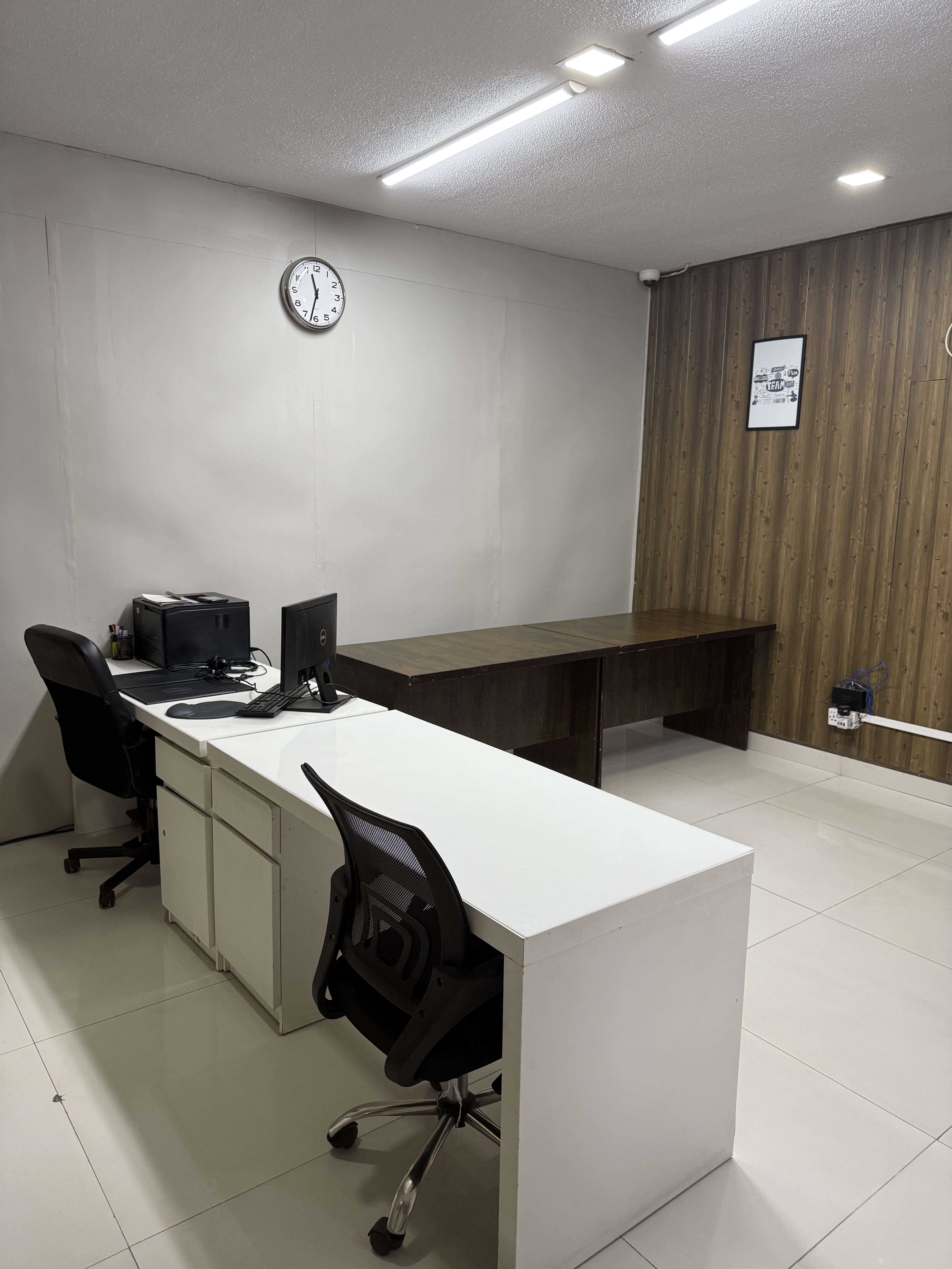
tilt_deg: -10.2
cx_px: 476
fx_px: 880
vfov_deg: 71.6
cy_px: 634
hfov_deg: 56.8
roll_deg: -1.3
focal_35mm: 24
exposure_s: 1/100
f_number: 1.78
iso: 160
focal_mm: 6.76
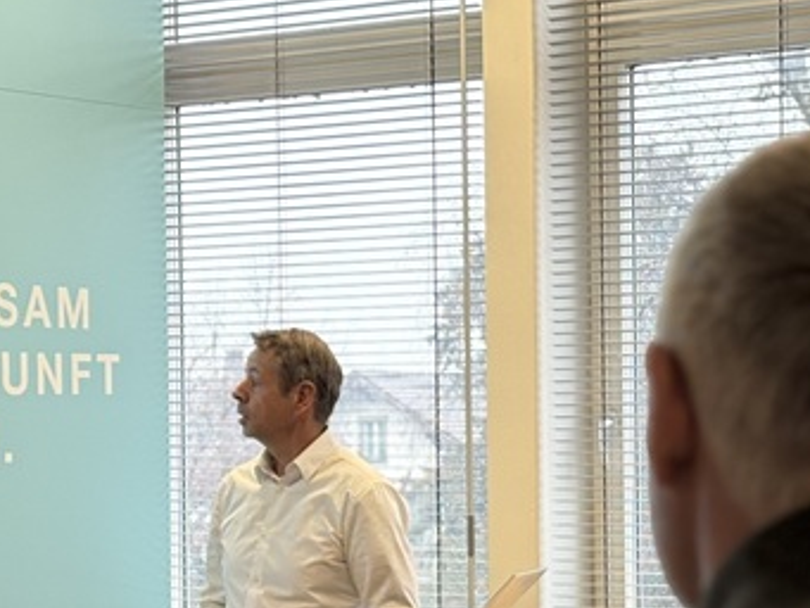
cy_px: 413
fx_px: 2856
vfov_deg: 12.1
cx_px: 542
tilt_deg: +0.0
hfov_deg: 16.1
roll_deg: +0.8
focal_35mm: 122
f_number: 1.6
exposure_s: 1/100
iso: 40
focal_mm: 5.96
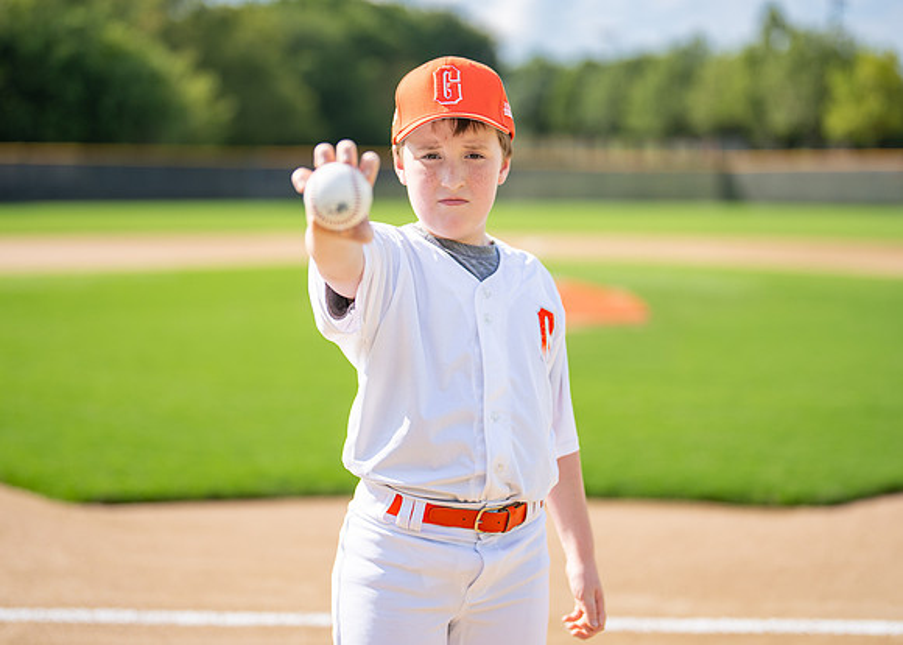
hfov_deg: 29.9
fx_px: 1691
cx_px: 462
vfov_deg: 21.6
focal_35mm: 66
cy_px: 291
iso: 100
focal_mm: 50
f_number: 1.2
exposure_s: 1/6400
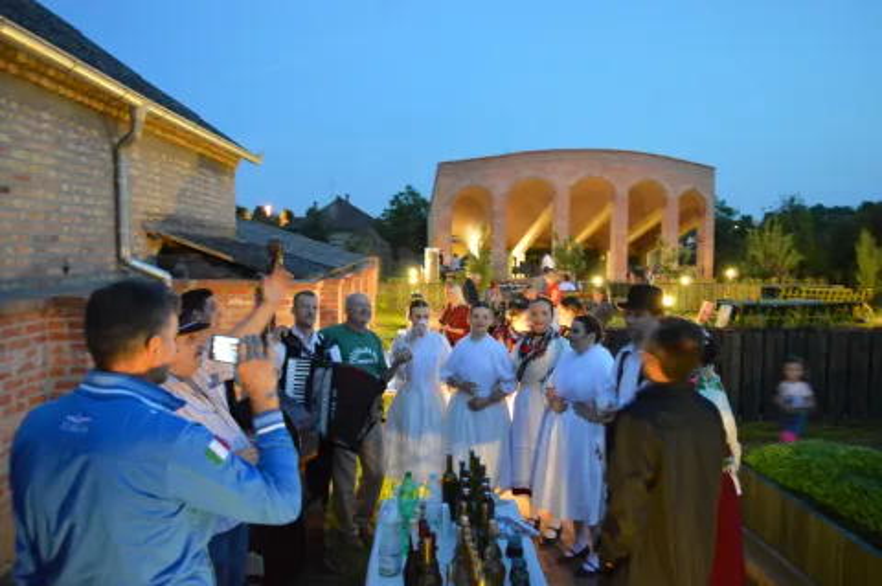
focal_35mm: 27
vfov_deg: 47.8
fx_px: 661
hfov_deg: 67.4
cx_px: 441
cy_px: 293
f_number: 3.5
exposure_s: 1/13
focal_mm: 18
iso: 3200
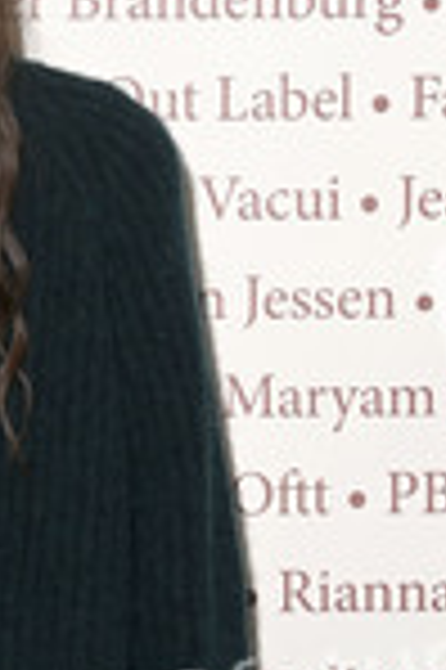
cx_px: -108
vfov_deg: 15.8
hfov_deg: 10.4
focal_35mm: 129
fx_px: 2403
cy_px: 513
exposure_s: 1/200
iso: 500
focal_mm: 48
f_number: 5.6
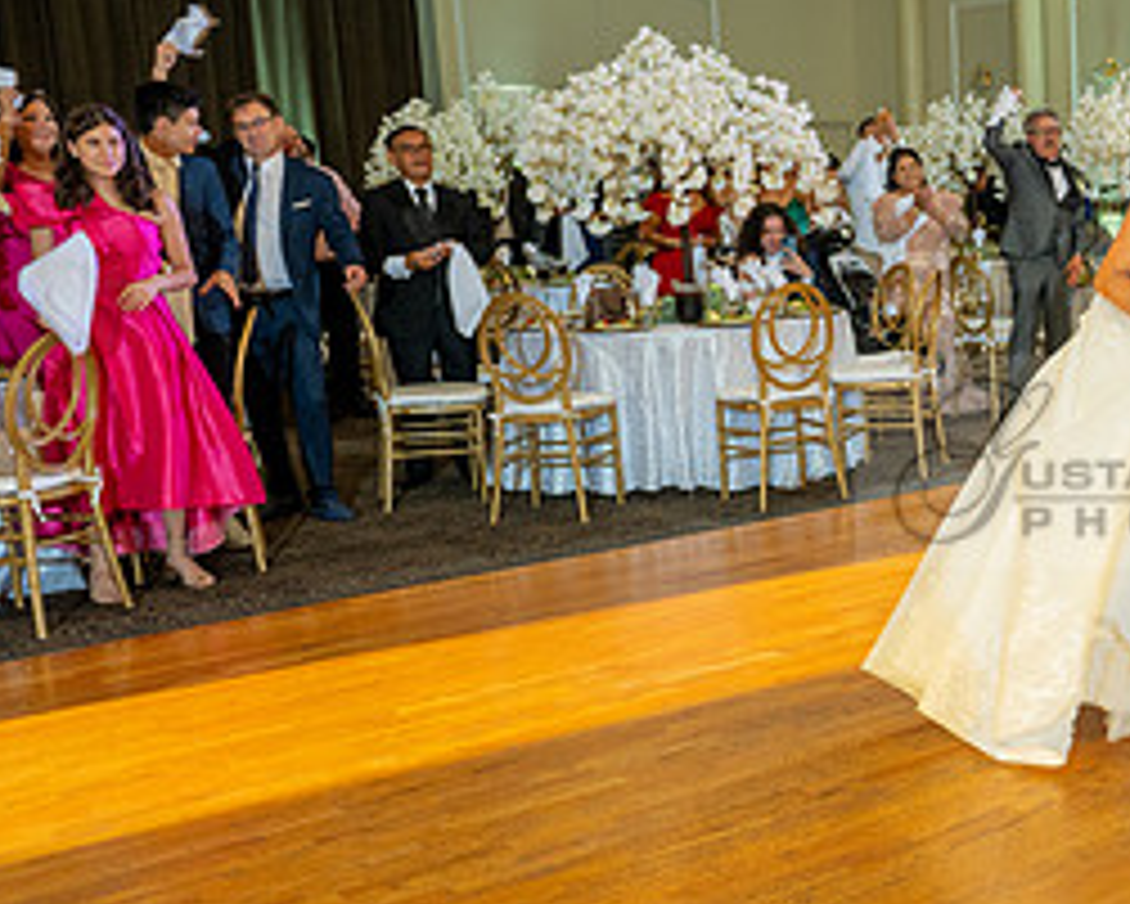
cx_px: 1247
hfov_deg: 31.8
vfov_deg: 29.2
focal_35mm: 52
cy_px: 461
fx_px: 1740
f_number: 4
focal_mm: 24
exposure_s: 1/80
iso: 800
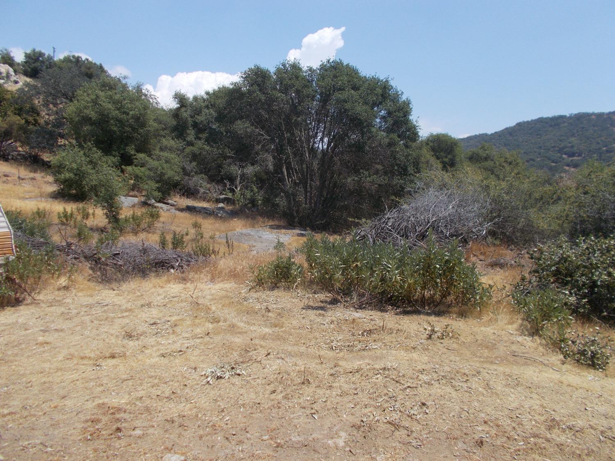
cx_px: 308
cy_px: 230
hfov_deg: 67.3
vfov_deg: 53.1
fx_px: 462
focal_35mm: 26
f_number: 8
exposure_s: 1/160
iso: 80
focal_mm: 4.6
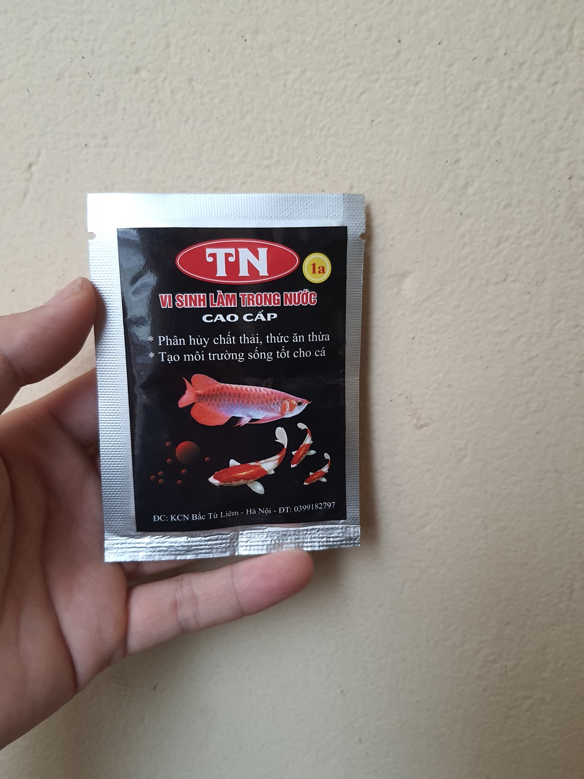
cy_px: 390
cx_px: 292
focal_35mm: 26
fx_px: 585
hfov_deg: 53.1
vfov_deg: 67.3
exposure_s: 1/120
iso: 200
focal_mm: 4.32
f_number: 1.7
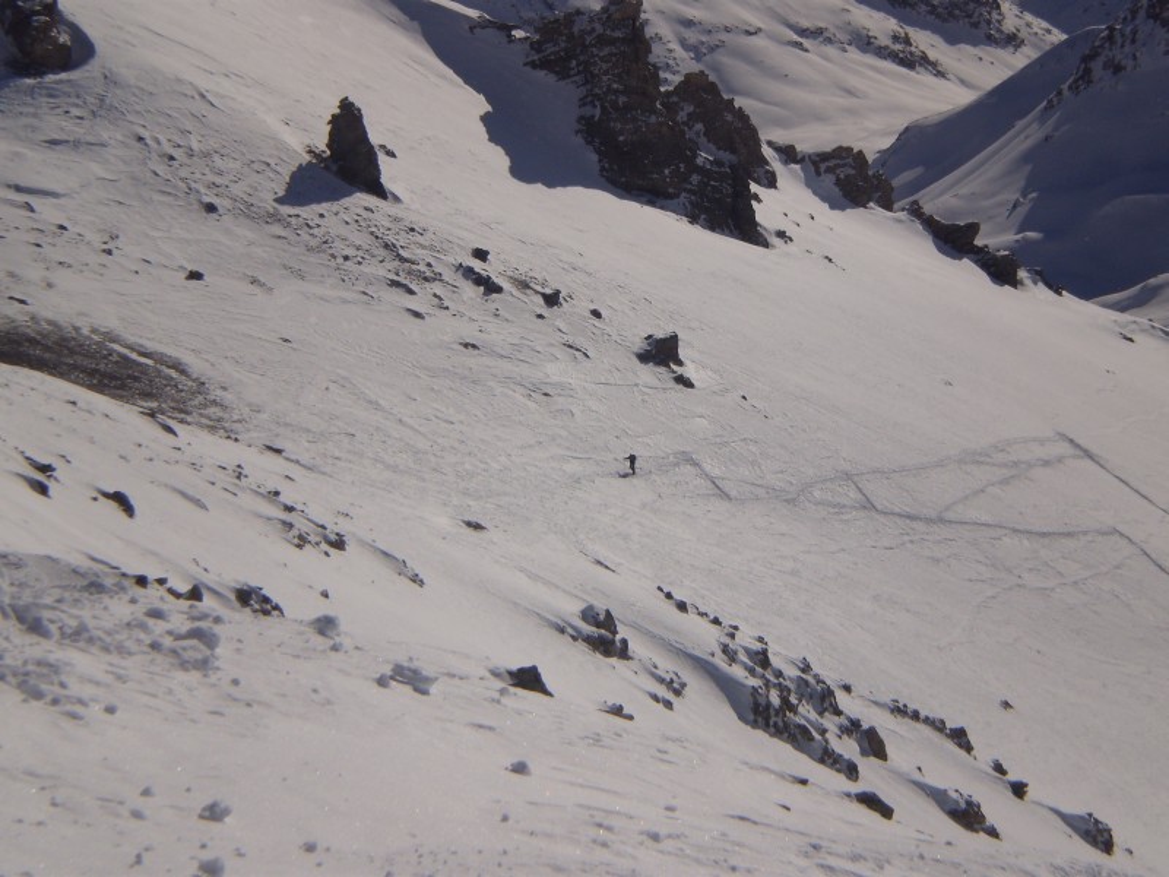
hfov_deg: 20.0
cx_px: 584
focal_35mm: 98
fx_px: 3310
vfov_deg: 15.1
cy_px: 438
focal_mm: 17.3
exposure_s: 1/2000
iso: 64
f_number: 8
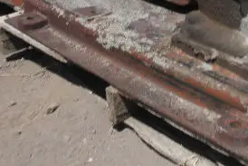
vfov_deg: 19.6
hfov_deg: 28.3
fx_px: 469
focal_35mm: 68
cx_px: 232
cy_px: 8
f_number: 8.5
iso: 64
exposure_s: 1/200
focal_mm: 5
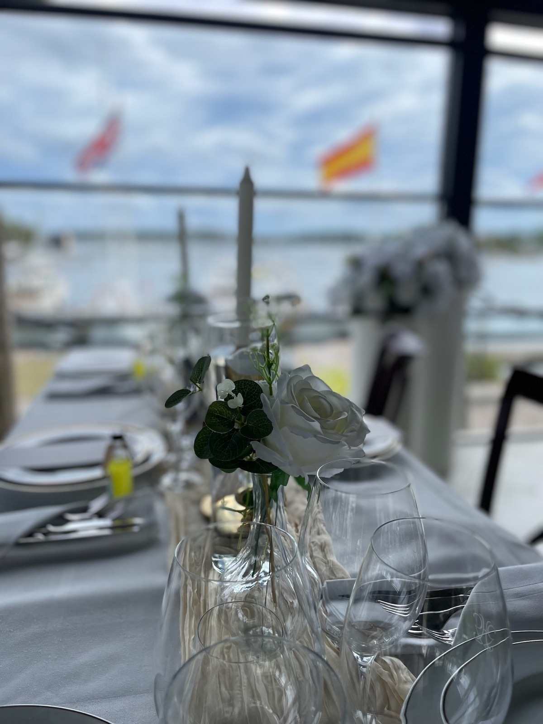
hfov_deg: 53.1
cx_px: 272
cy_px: 362
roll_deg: -0.4
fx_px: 544
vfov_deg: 67.3
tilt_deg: -11.9
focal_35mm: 26
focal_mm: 4.2
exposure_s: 1/619
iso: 50
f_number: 1.6
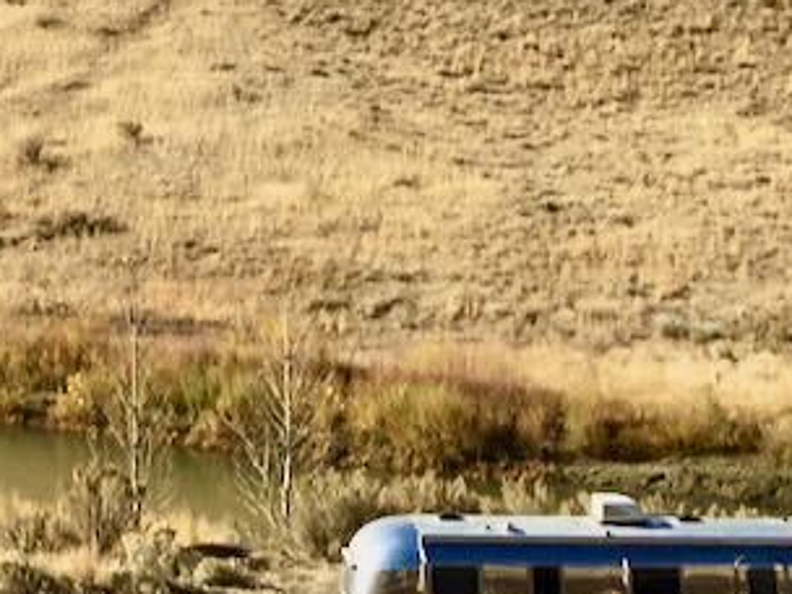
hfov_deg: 15.5
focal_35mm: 122
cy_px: -388
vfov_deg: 11.5
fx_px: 2791
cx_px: -182
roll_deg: +1.9
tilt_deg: +1.7
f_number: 2.2
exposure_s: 1/1876
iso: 25
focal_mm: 4.15
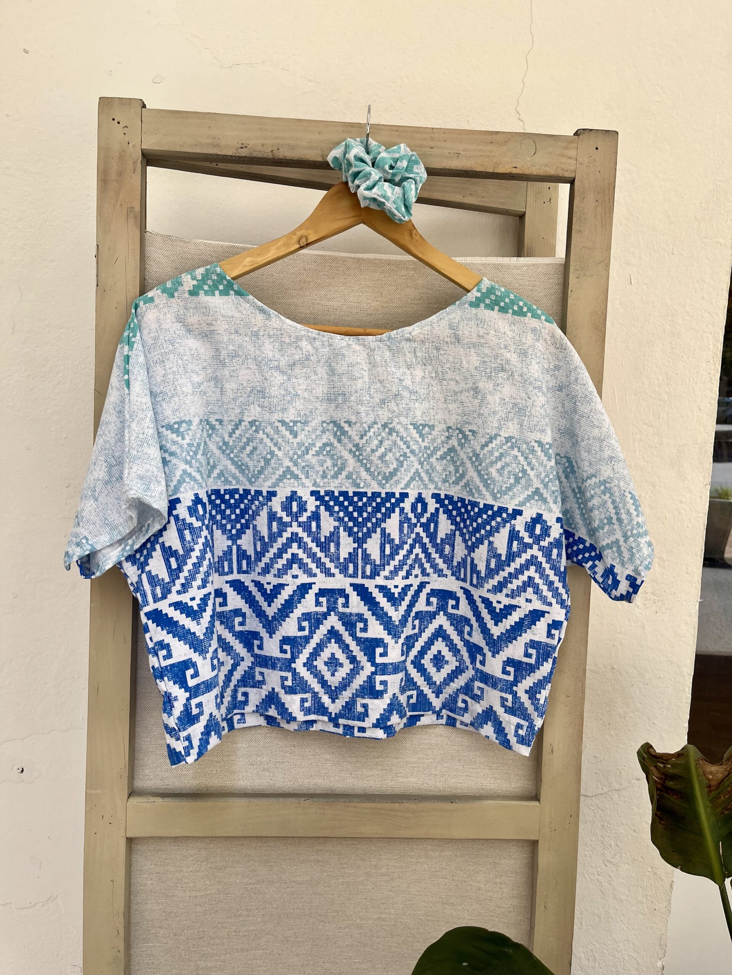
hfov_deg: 53.1
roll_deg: -1.5
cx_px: 366
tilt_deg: -9.1
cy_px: 488
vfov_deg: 67.3
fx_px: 733
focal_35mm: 26
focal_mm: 5.1
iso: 50
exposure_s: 1/649
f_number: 1.6
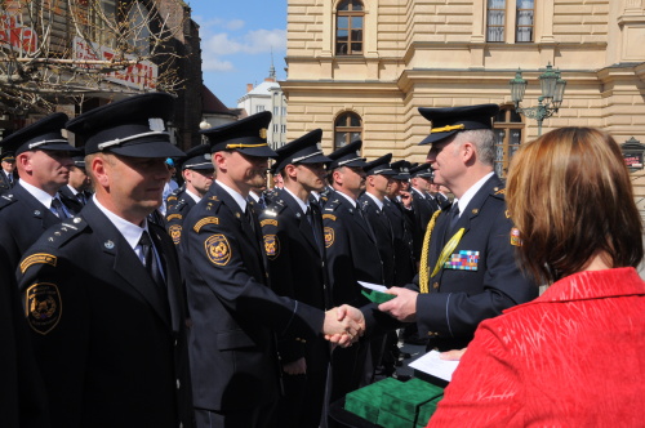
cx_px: 322
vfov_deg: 34.1
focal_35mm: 39
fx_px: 698
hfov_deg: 49.6
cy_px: 214
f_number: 10
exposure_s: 1/800
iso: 400
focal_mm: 26
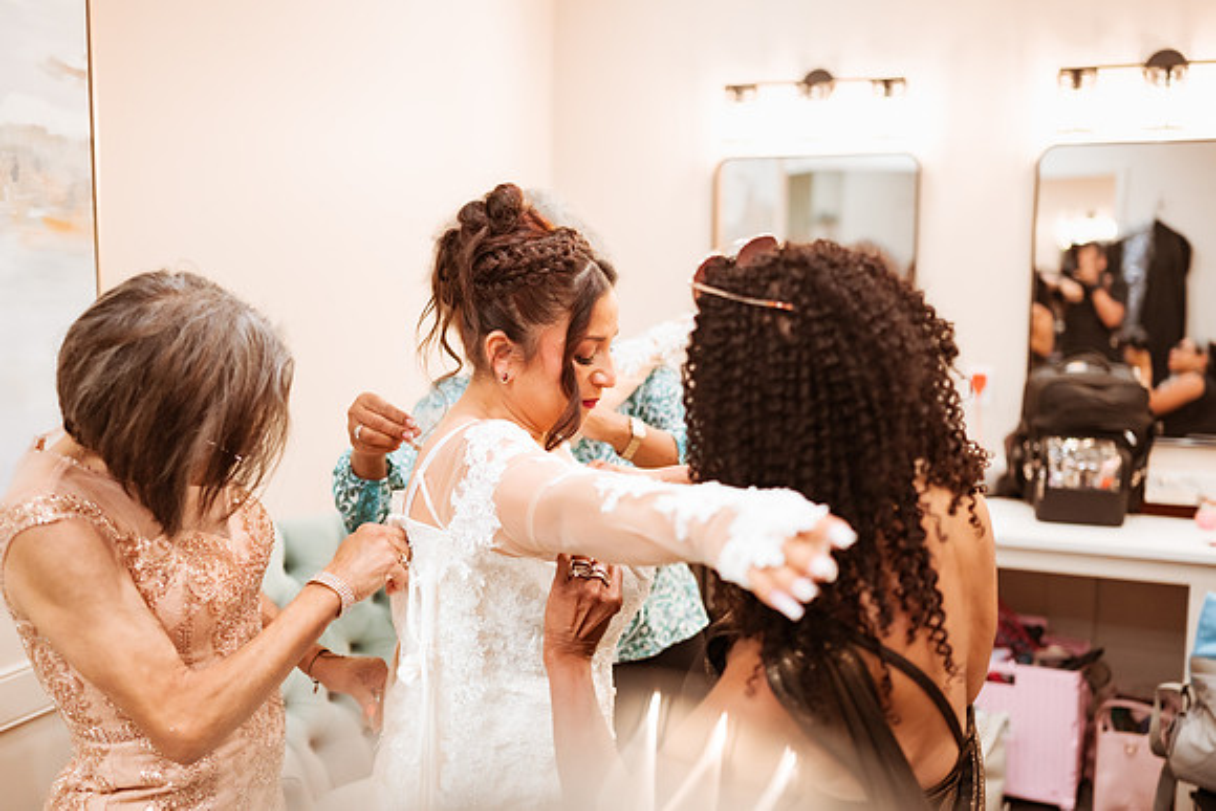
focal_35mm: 35
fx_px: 1182
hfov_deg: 54.4
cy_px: 406
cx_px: 608
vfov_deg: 37.9
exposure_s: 1/400
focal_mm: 35
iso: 1250
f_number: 1.8
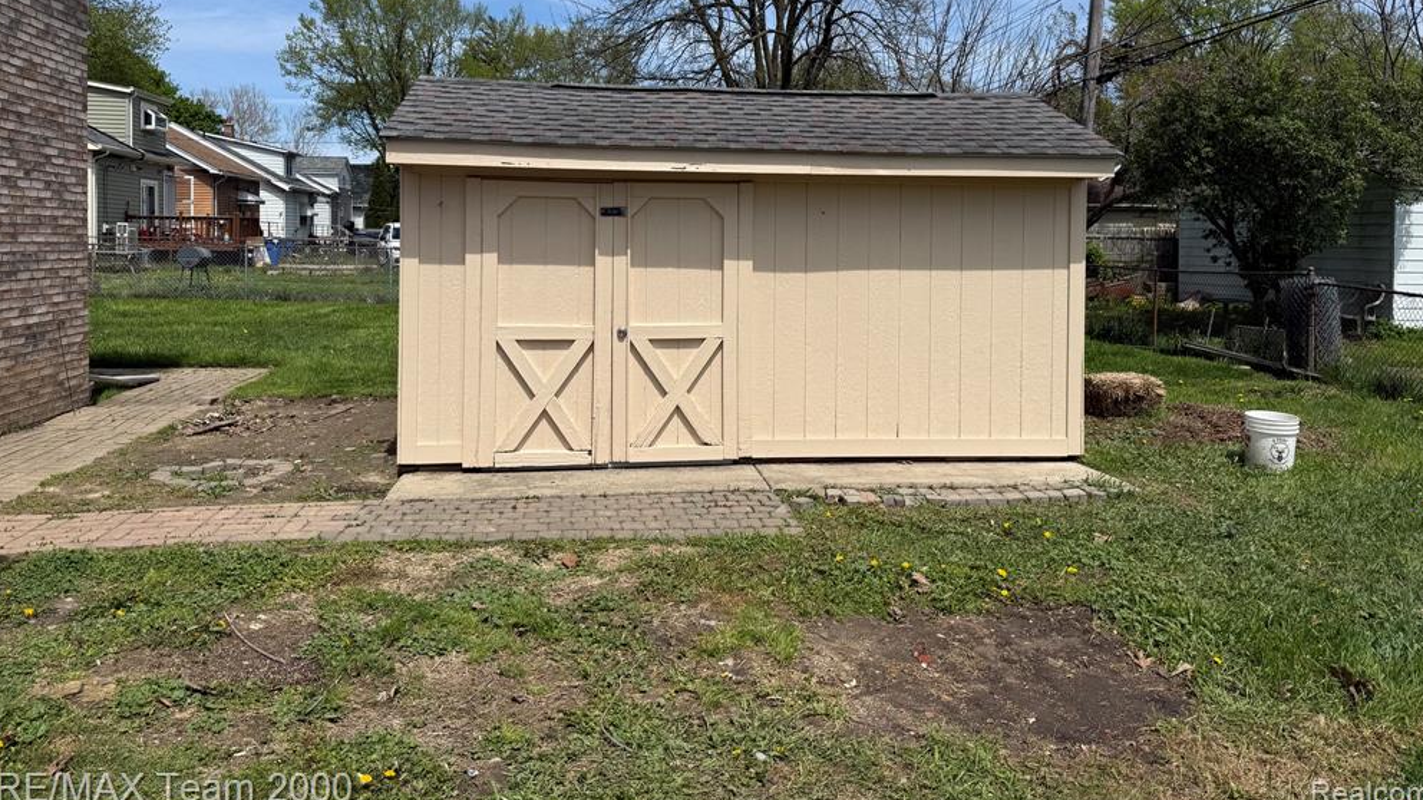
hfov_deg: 69.9
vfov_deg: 42.3
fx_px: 1019
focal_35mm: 27
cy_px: 265
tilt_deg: -0.6
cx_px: 722
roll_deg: -0.5
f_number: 1.78
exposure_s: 1/6173
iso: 80
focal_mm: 6.76
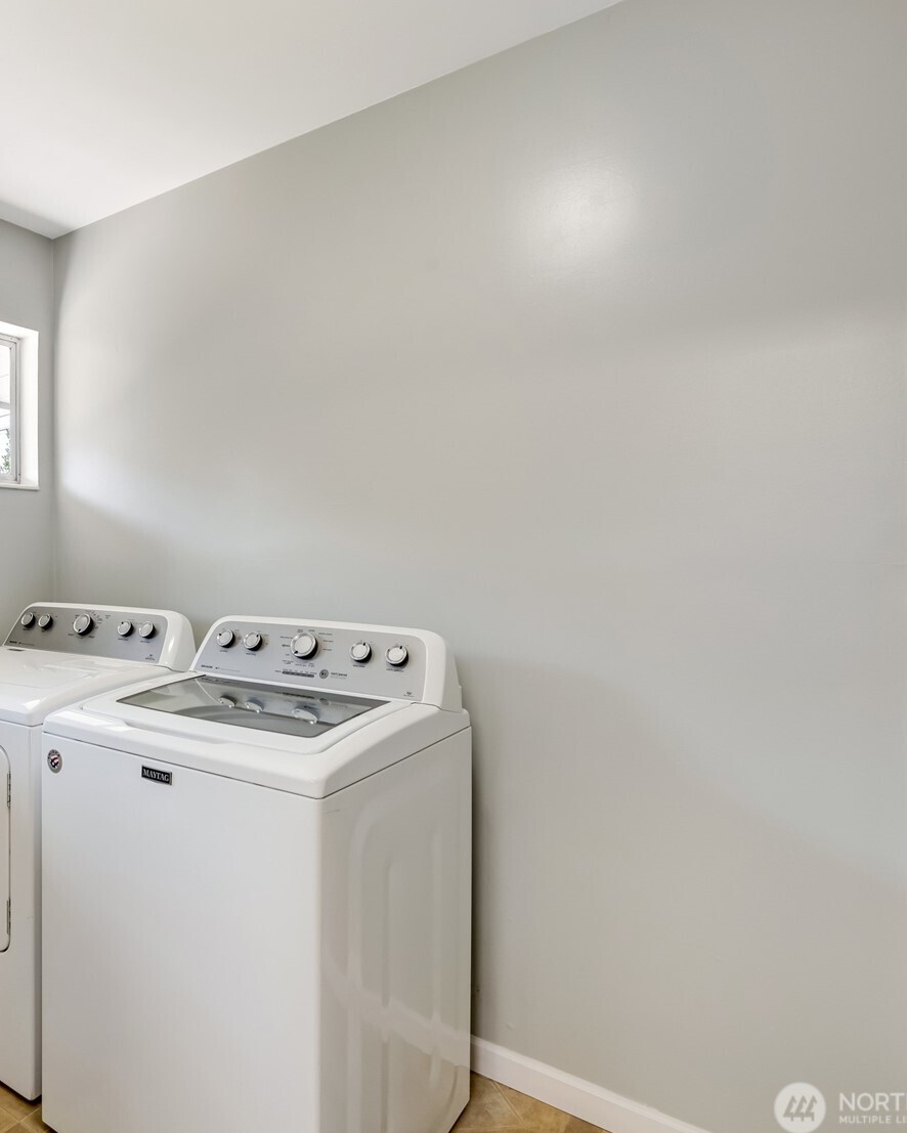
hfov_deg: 55.6
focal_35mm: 23
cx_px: 156
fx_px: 772
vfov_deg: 72.6
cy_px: 569
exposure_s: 1/250
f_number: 9
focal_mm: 16
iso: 400
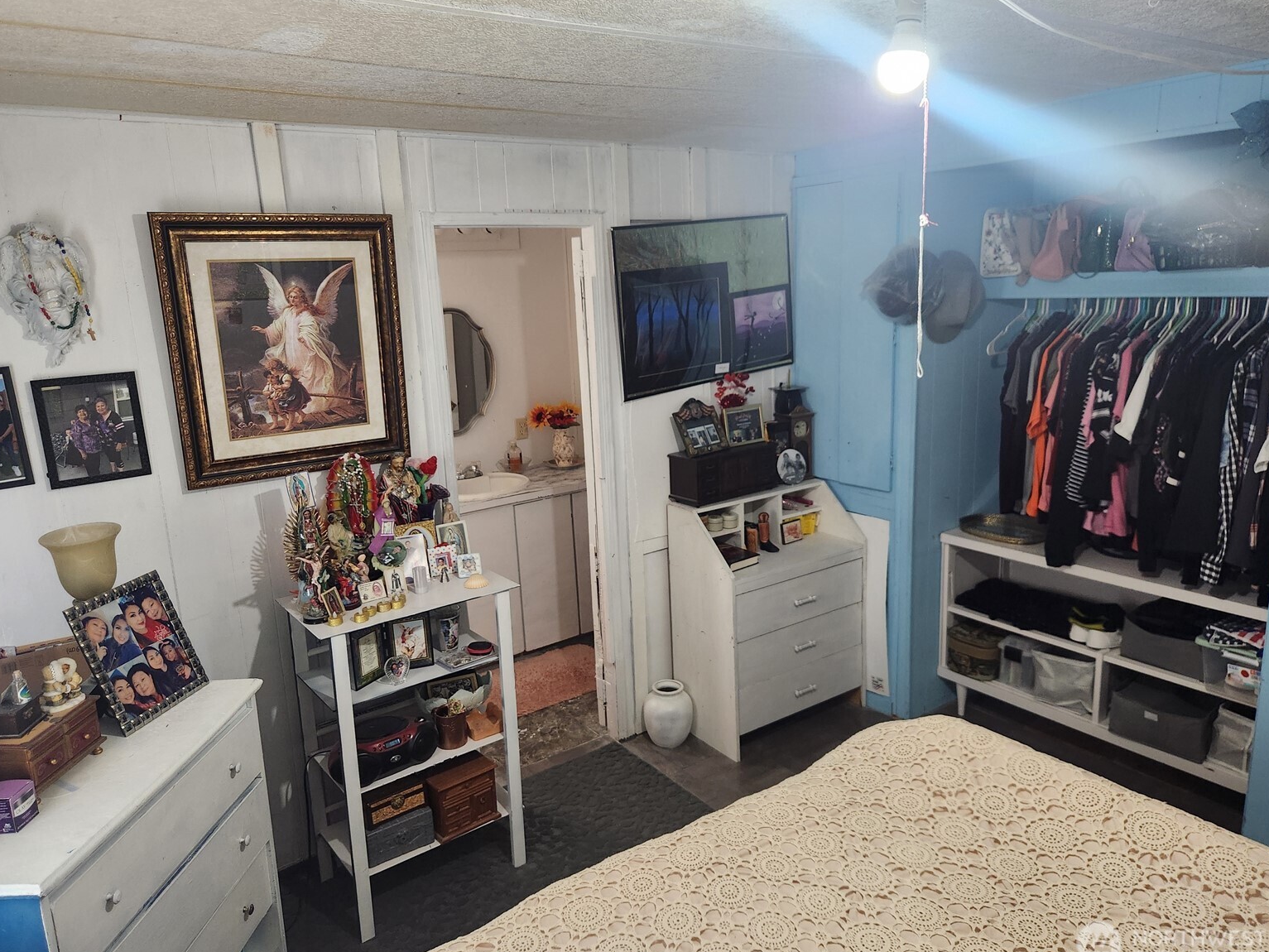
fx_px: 880
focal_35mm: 24
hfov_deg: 71.6
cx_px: 629
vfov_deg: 56.8
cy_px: 480
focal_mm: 5.4
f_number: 1.8
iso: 500
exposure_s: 1/120
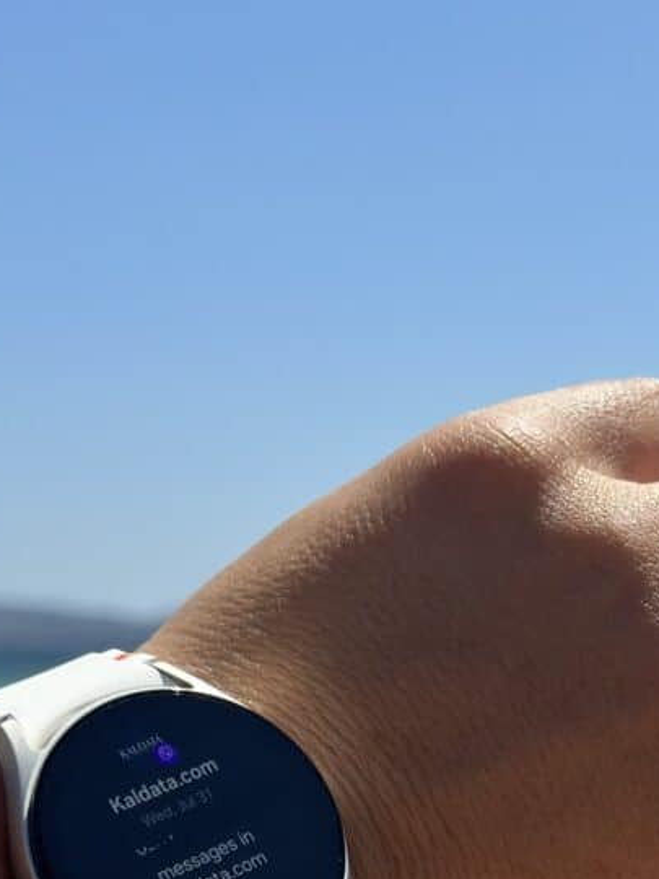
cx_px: 472
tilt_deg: -0.5
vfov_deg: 21.3
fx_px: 2310
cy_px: 703
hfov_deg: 16.2
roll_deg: -0.3
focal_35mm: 91
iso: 100
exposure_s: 1/7634
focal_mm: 6.86
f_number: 1.78
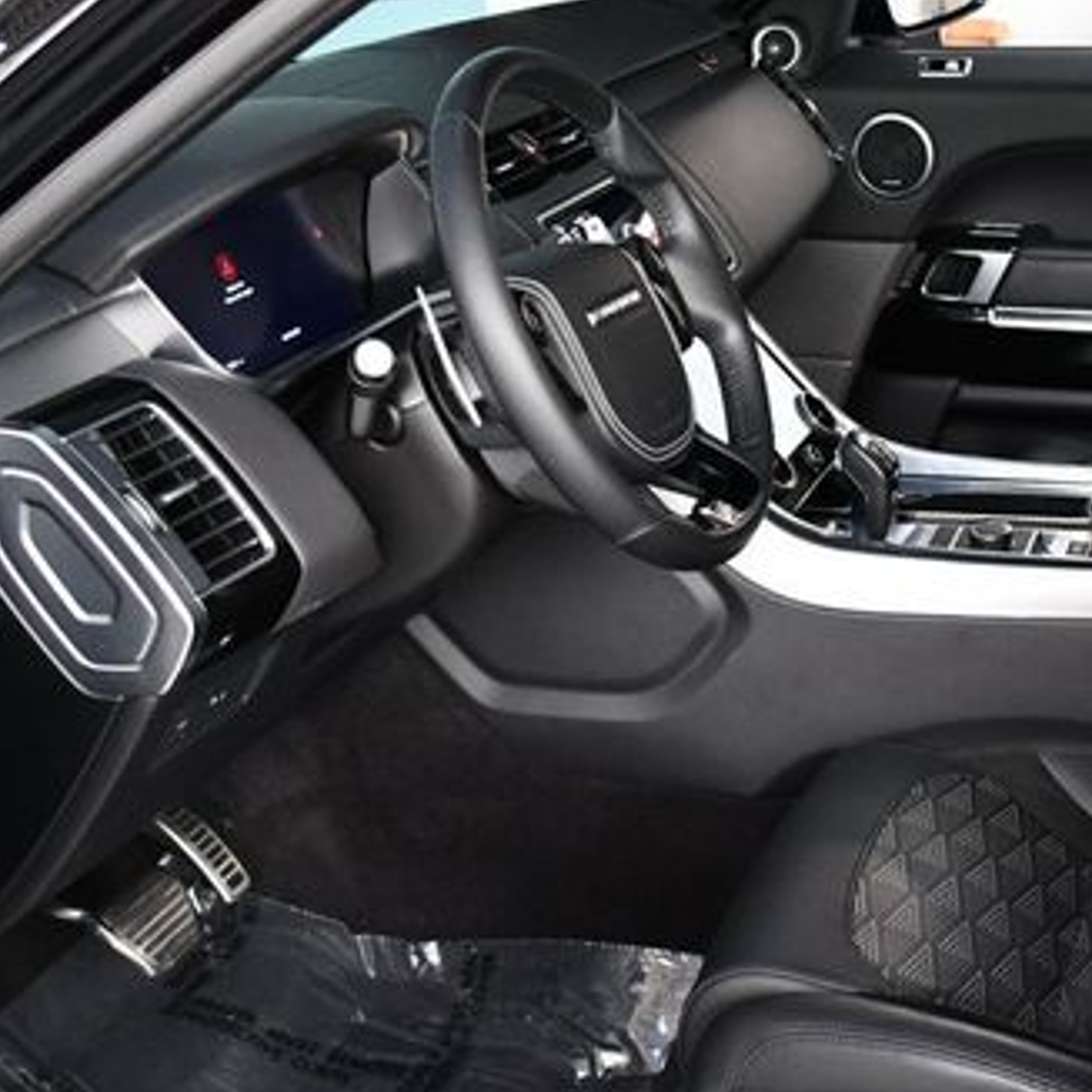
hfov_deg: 28.3
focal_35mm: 60
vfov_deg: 28.5
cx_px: 771
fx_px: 2141
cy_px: 661
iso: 2000
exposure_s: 1/125
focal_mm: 18
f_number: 3.5
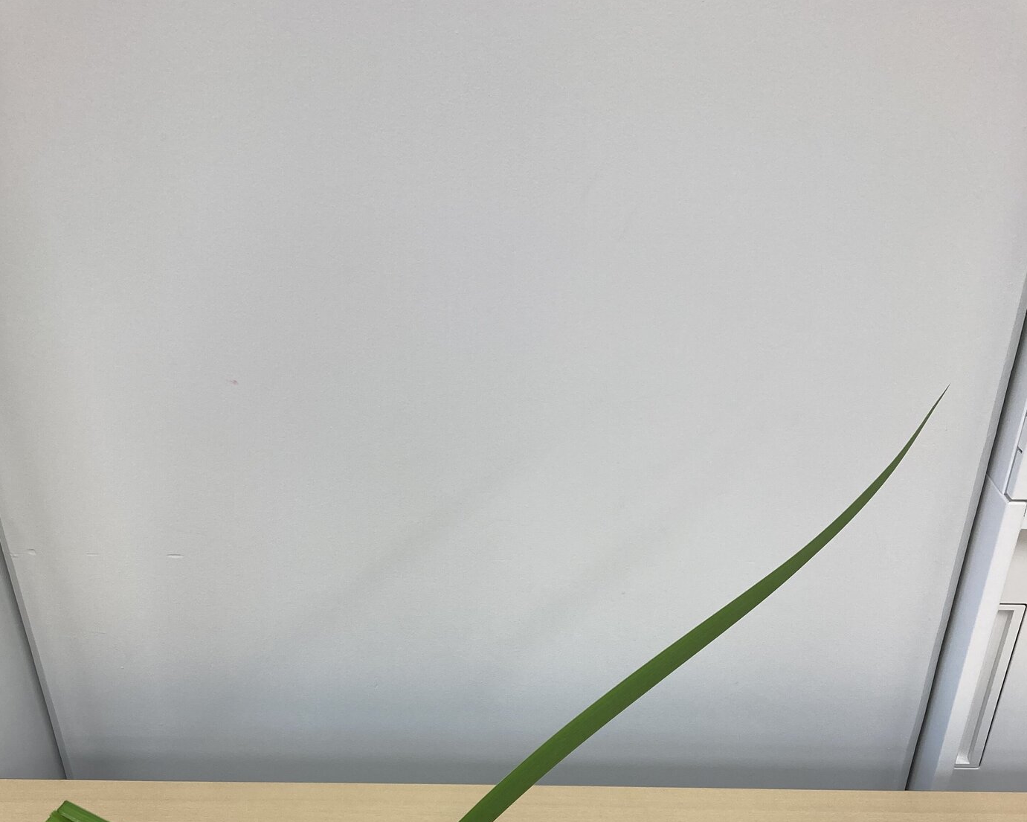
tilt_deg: -34.7
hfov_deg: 47.9
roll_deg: +0.7
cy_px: 710
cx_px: 499
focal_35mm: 38
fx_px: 1155
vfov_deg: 37.1
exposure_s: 1/100
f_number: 1.8
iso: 50
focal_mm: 4
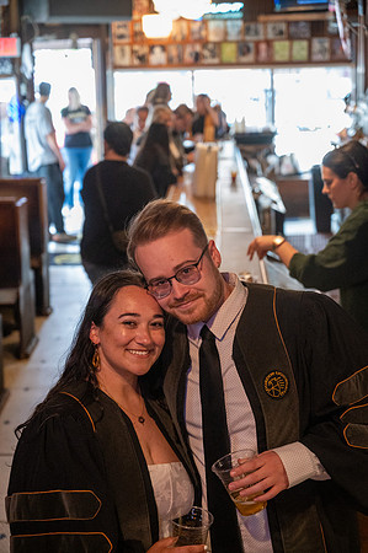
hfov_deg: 20.6
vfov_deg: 30.5
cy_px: 276
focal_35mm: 66
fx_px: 1014
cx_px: 184
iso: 6400
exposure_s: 1/125
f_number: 4
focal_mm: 66
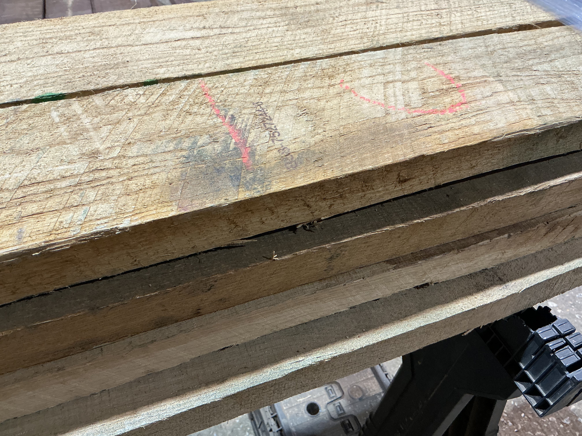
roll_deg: -4.0
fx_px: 488
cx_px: 291
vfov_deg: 48.2
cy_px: 218
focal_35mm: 29
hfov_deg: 61.7
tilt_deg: -43.8
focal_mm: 3
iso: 100
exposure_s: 1/60
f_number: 1.8
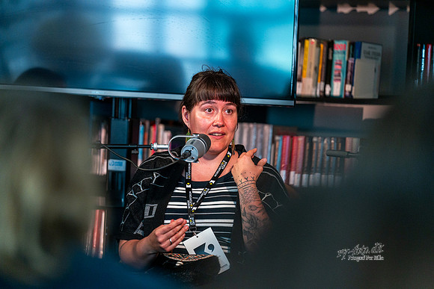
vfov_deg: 7.3
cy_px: 144
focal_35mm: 188
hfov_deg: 10.9
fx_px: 2267
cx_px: 217
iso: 1600
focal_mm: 188
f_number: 2.8
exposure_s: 1/200
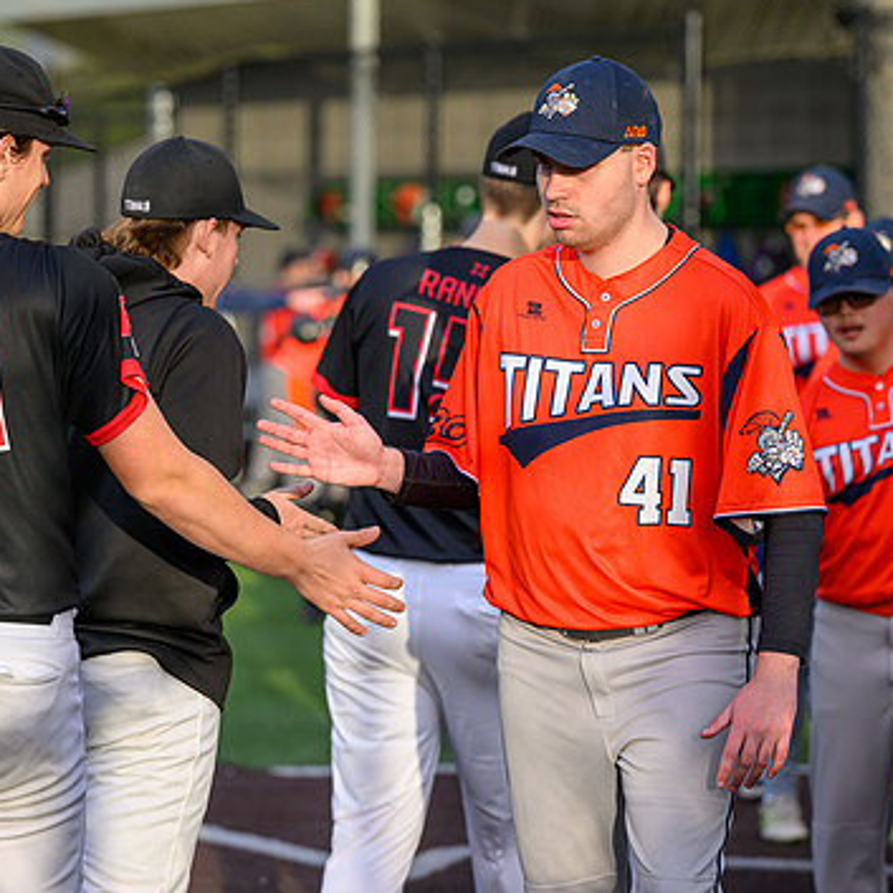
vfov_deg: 11.3
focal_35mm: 155
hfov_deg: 11.3
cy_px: 402
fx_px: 4524
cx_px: 535
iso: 500
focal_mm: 98
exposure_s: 1/2000
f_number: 2.8
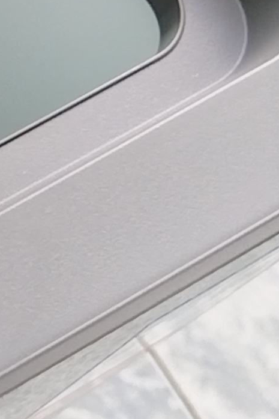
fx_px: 1803
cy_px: -112
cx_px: -553
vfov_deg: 12.9
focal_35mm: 155
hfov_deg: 7.7
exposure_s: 1/100
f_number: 1.9
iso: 742
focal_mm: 4.95
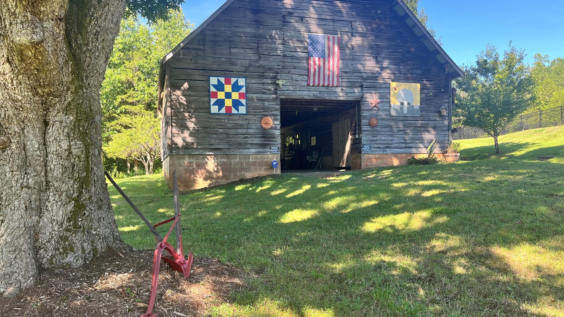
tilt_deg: -0.5
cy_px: 173
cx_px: 280
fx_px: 434
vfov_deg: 40.1
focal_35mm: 29
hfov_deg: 66.1
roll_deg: +0.8
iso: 50
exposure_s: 1/281
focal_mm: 5.1
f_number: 1.6
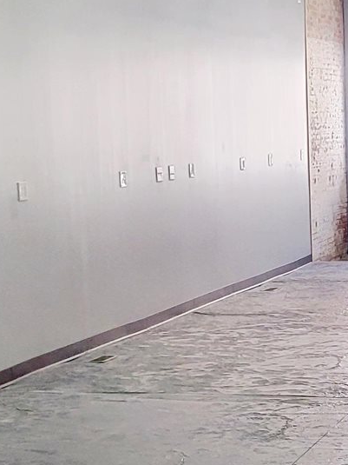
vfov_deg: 17.6
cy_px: 274
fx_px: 1502
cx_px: 226
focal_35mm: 112
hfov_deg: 13.2
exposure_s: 1/120
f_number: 1.8
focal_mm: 5.4
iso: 200
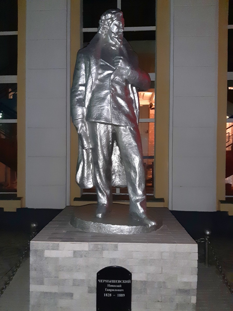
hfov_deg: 51.4
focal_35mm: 27
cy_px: 156
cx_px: 116
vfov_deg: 65.3
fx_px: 242
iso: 250
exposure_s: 1/25
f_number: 1.7
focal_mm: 3.93
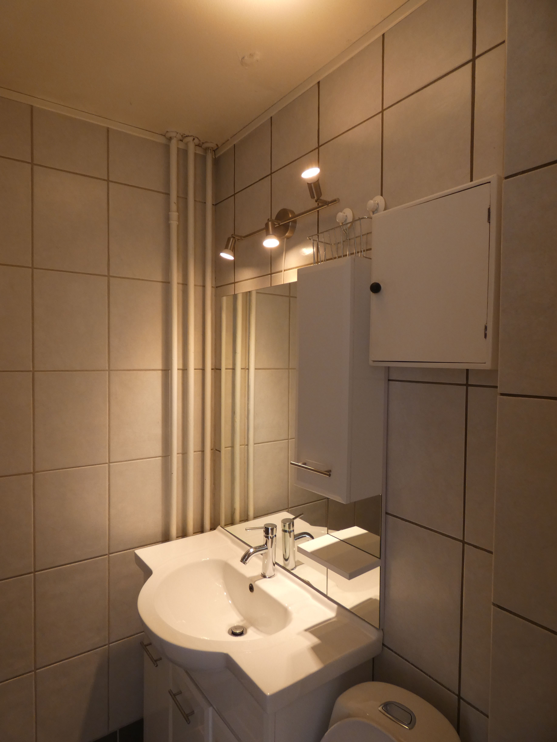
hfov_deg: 66.0
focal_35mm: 20
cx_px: 278
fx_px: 429
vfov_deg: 81.7
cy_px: 371
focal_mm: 3.6
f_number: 2.8
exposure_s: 1/60
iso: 160
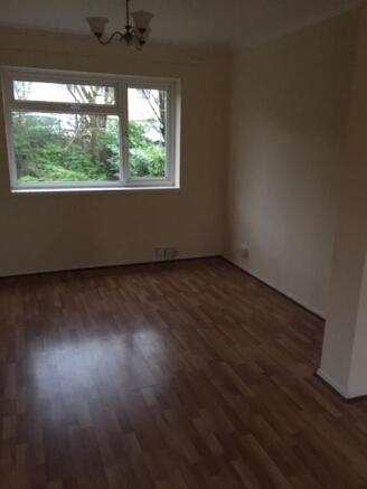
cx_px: 184
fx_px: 410
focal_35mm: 29
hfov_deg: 48.2
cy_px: 244
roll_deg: -2.4
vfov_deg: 61.6
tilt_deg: -14.5
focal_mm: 4.15
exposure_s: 1/17
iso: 400
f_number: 2.2
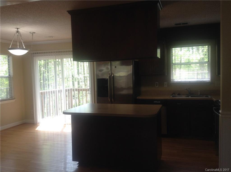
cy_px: 86
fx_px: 220
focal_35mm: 33
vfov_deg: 42.8
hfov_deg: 55.4
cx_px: 116
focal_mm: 3.3
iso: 32
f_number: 2.4
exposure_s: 1/40
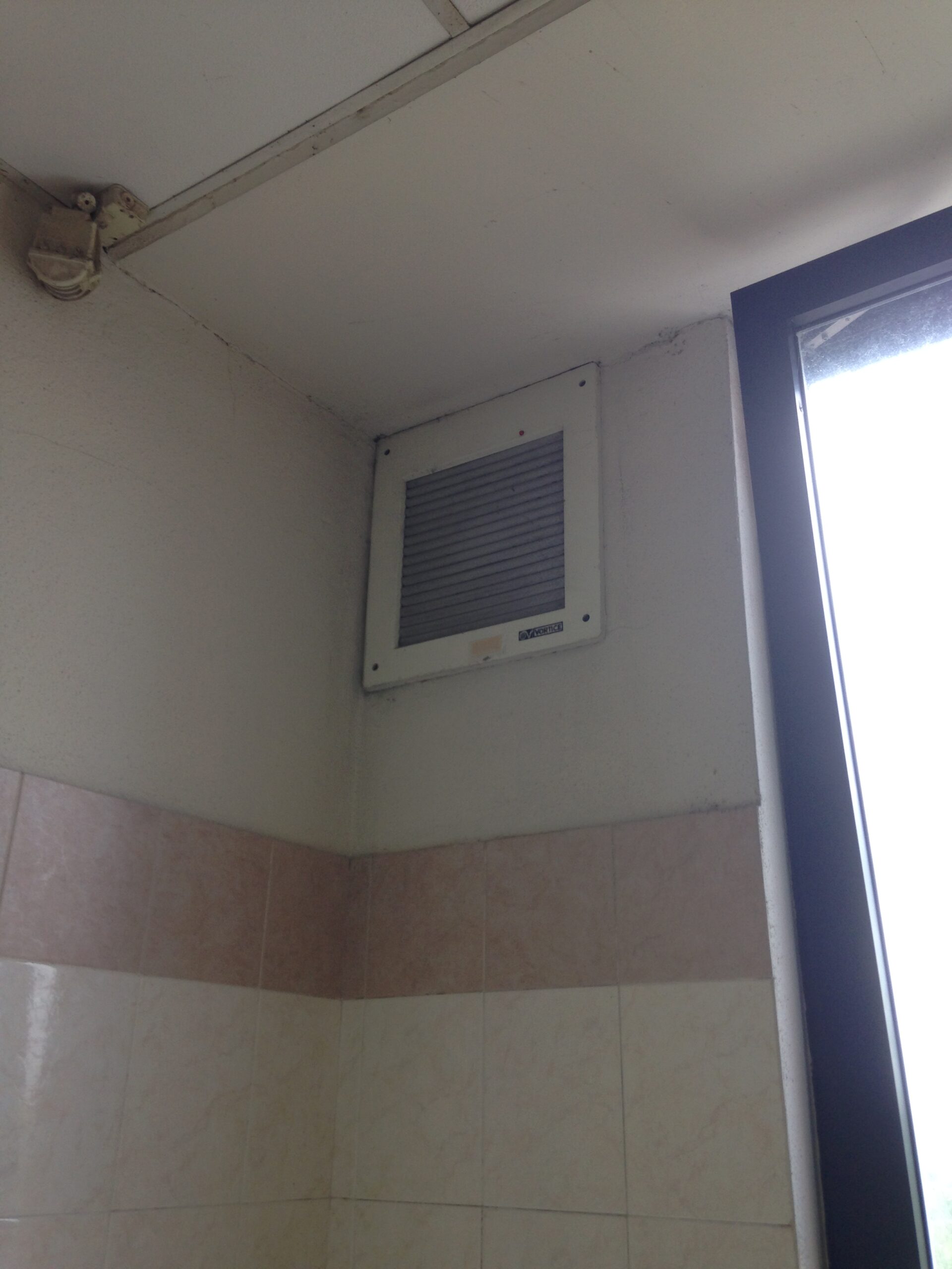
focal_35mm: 33
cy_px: 634
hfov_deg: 42.9
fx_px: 1210
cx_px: 476
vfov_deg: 55.4
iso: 50
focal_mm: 4.12
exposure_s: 1/121
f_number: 2.4
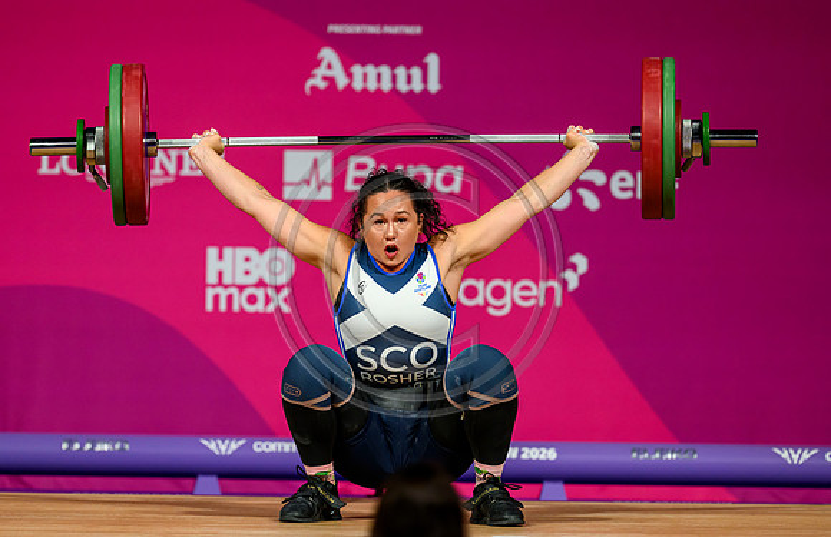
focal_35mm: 479
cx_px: 400
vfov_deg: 2.8
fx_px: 10946
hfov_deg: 4.3
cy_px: 209
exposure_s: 1/1250
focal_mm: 400
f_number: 3.5
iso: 2500
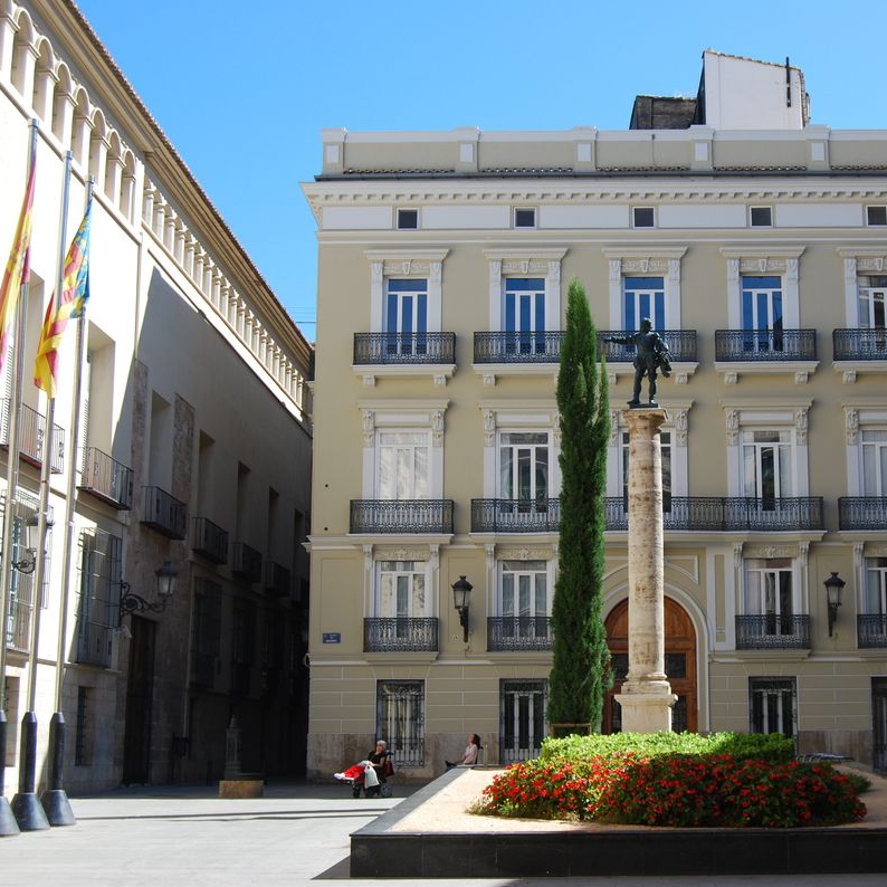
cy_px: 440
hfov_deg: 31.4
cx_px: 600
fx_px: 1565
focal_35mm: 54
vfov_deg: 31.6
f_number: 6.3
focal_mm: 28
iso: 100
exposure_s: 1/160
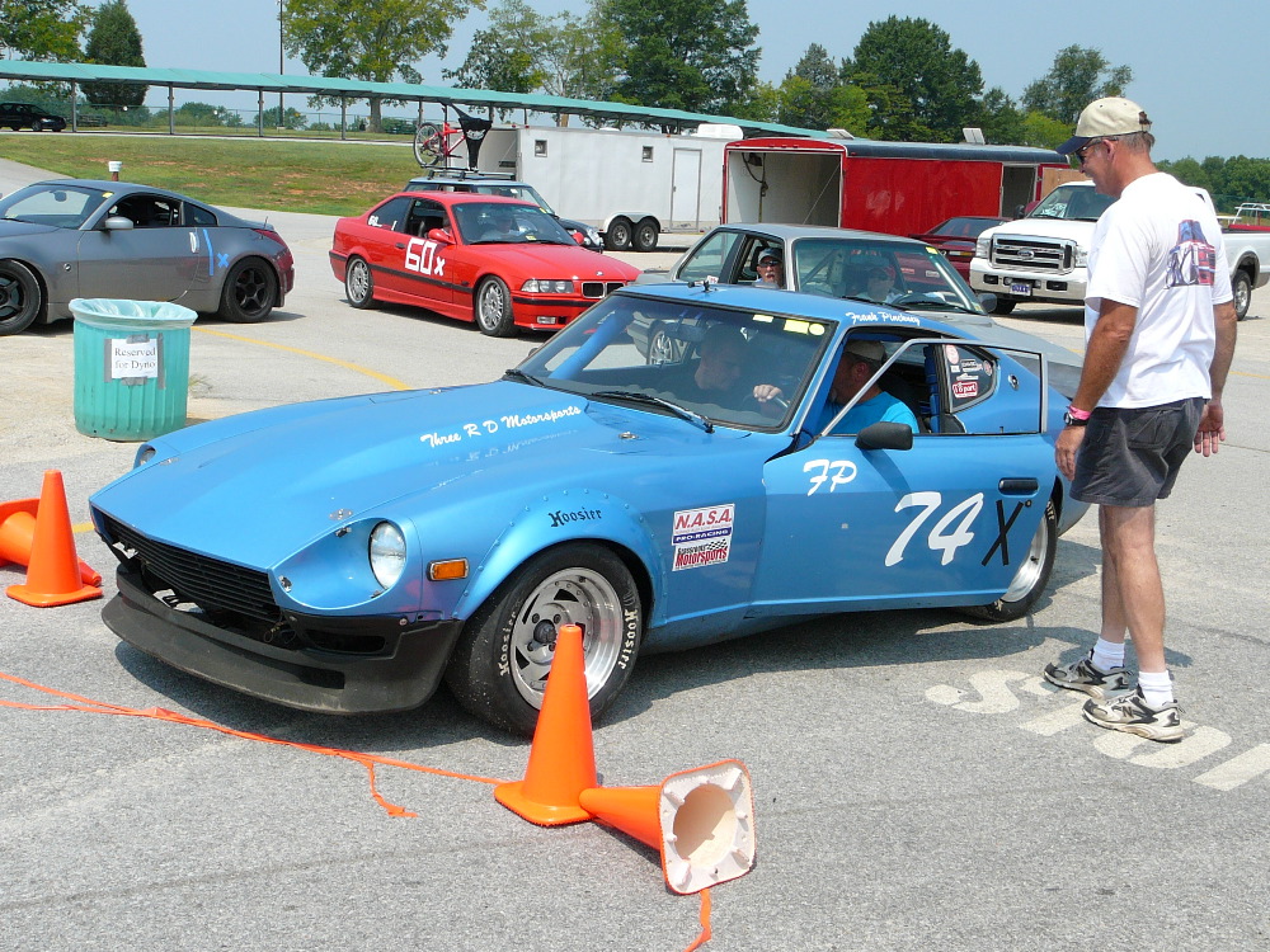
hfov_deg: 42.1
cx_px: 635
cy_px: 476
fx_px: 1651
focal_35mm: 45
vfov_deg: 32.2
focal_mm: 6.7
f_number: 5.6
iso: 80
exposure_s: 1/400
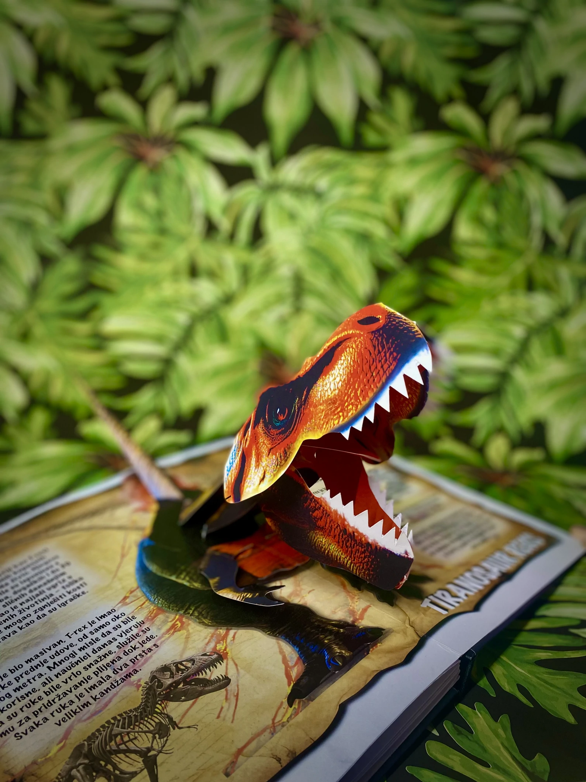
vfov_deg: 67.3
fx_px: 587
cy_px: 391
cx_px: 293
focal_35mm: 26
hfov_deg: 53.1
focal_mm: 4.25
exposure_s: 1/67
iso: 125
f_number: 1.8
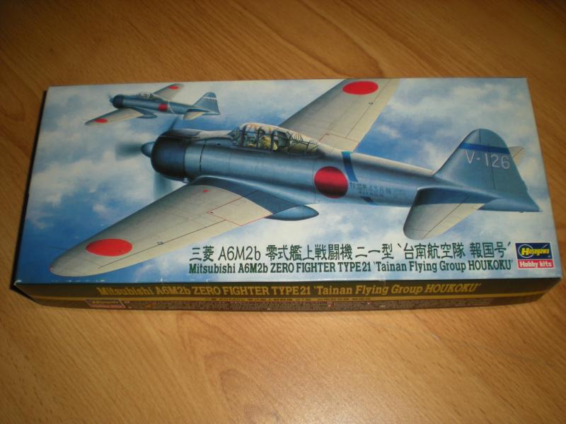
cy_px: 212
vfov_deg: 37.7
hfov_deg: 49.0
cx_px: 283
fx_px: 621
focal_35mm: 38
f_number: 3.1
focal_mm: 6.3
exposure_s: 1/60
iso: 64
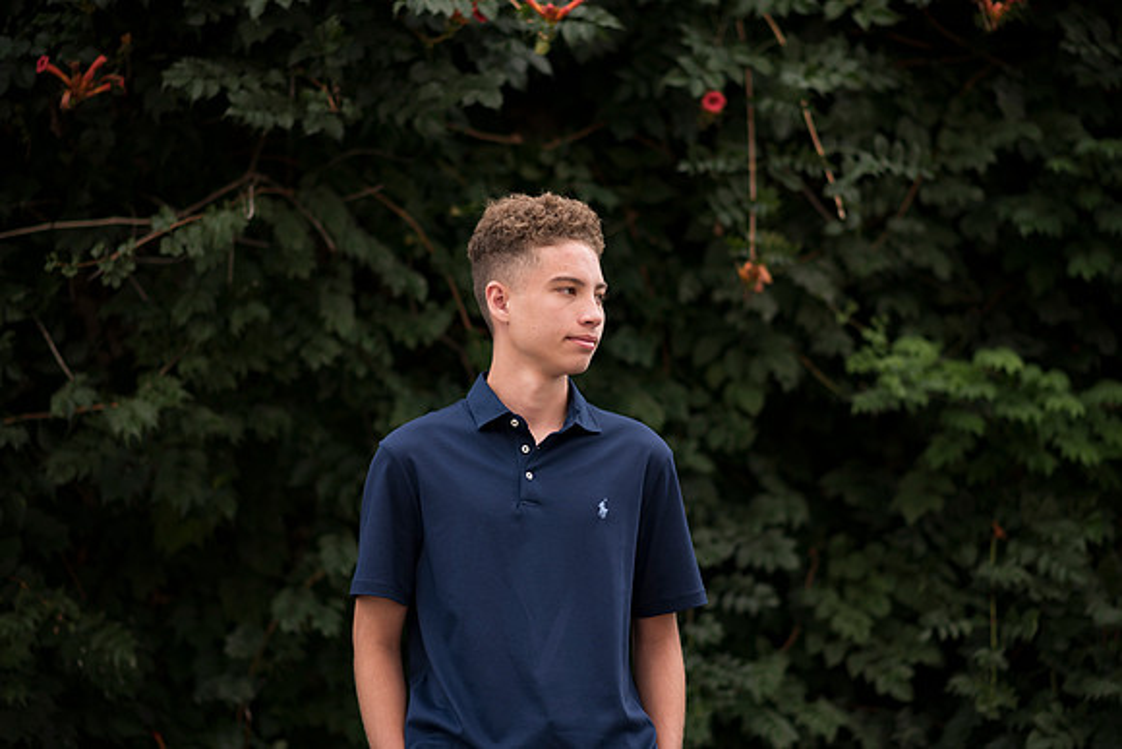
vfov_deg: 16.1
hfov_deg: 23.9
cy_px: 374
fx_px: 2650
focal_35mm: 85
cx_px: 561
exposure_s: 1/640
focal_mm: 85
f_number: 2
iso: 100
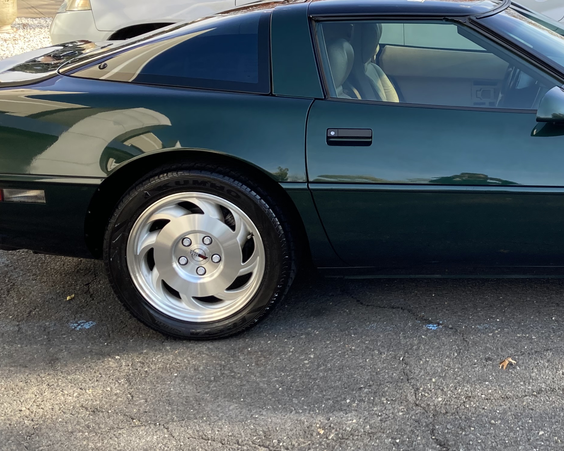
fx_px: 985
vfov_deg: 25.7
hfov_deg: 30.4
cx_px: 519
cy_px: 161
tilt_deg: -13.4
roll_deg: +0.4
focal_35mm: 59
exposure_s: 1/279
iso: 20
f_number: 1.8
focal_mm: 3.99
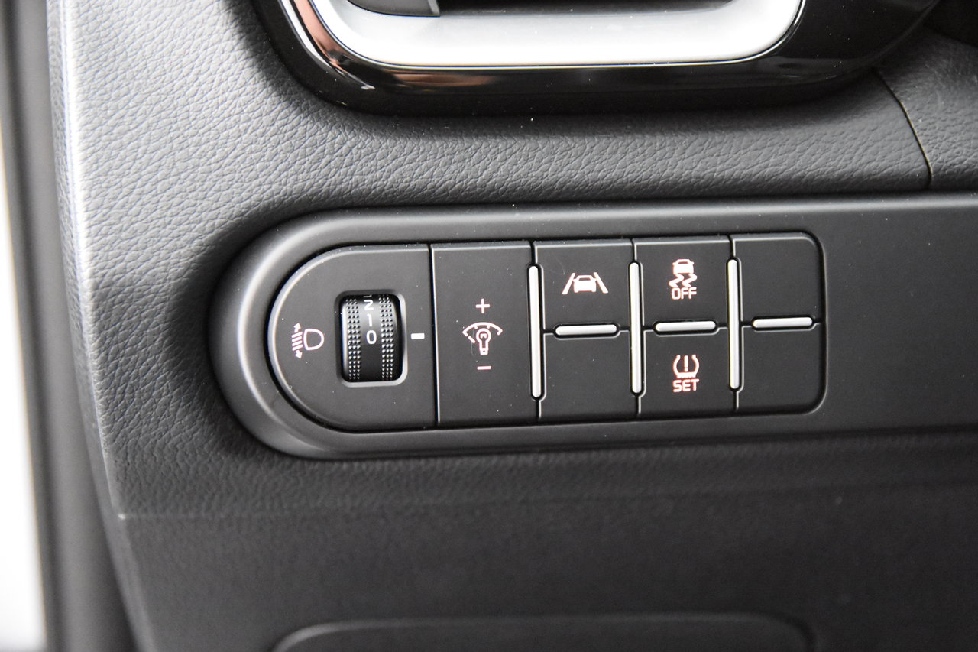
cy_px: 326
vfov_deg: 20.2
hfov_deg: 29.9
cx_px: 489
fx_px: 1833
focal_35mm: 68
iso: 12800
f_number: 3.5
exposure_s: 1/25
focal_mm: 45
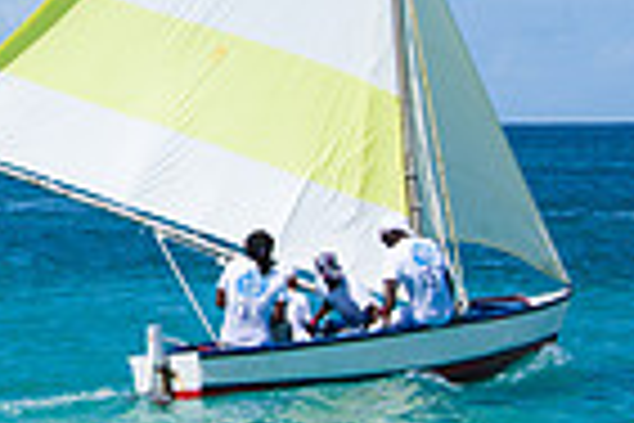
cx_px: -75
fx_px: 6287
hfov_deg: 5.8
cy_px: 103
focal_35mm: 357
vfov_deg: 3.8
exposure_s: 1/320
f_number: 8
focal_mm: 78
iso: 64
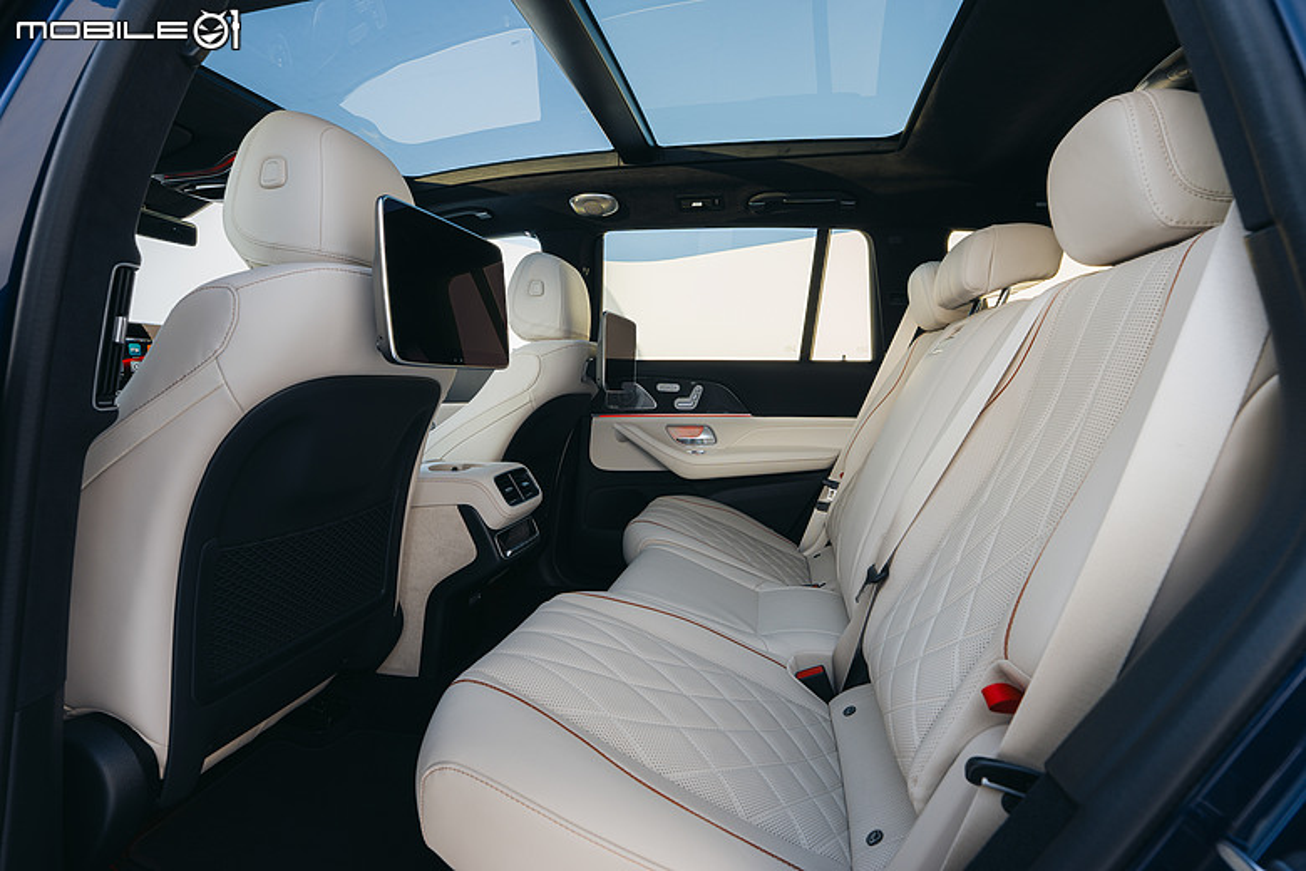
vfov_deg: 73.7
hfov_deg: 96.7
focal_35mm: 16
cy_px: 436
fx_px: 580
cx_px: 653
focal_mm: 16
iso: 100
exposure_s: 1/25
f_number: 7.1
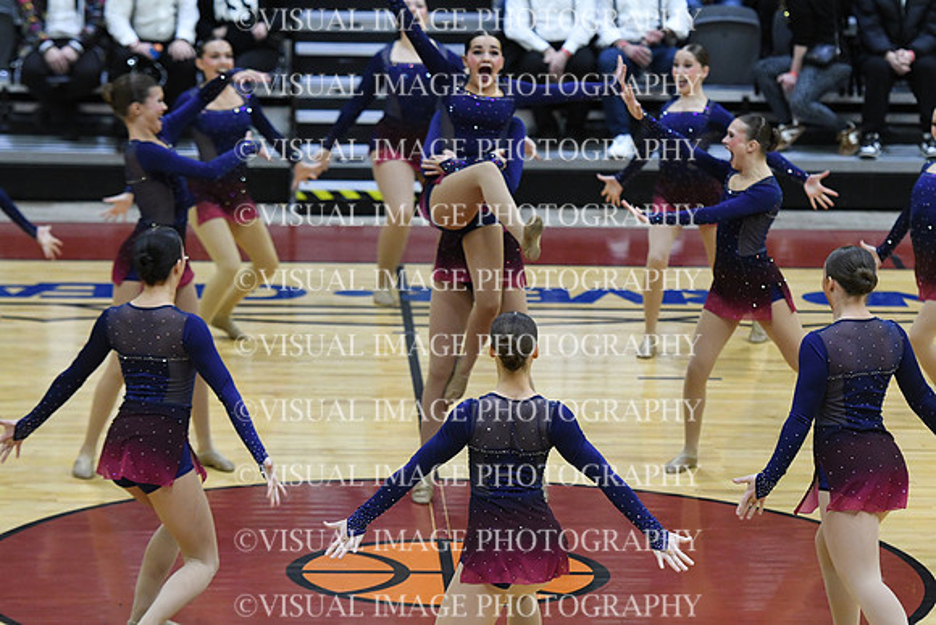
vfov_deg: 7.5
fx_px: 4759
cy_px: 312
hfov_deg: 11.2
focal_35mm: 183
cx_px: 468
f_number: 3.5
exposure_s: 1/400
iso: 4000
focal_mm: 122
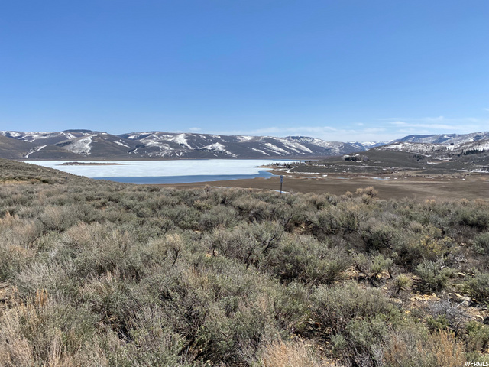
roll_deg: -0.6
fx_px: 367
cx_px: 244
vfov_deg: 53.1
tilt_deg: -4.6
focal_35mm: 26
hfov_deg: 67.3
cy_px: 184
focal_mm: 4.25
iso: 32
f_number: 1.8
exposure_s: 1/5495
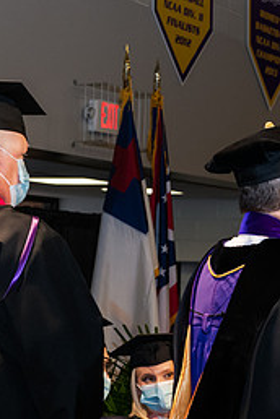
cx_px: 402
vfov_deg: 15.2
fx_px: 1575
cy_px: 244
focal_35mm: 135
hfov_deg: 9.9
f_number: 6.3
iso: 1600
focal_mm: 60
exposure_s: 1/200
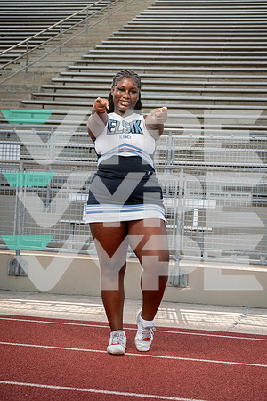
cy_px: 200
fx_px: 779
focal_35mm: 70
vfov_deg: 28.8
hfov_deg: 19.5
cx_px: 134
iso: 400
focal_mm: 70
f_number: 8
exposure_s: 1/250
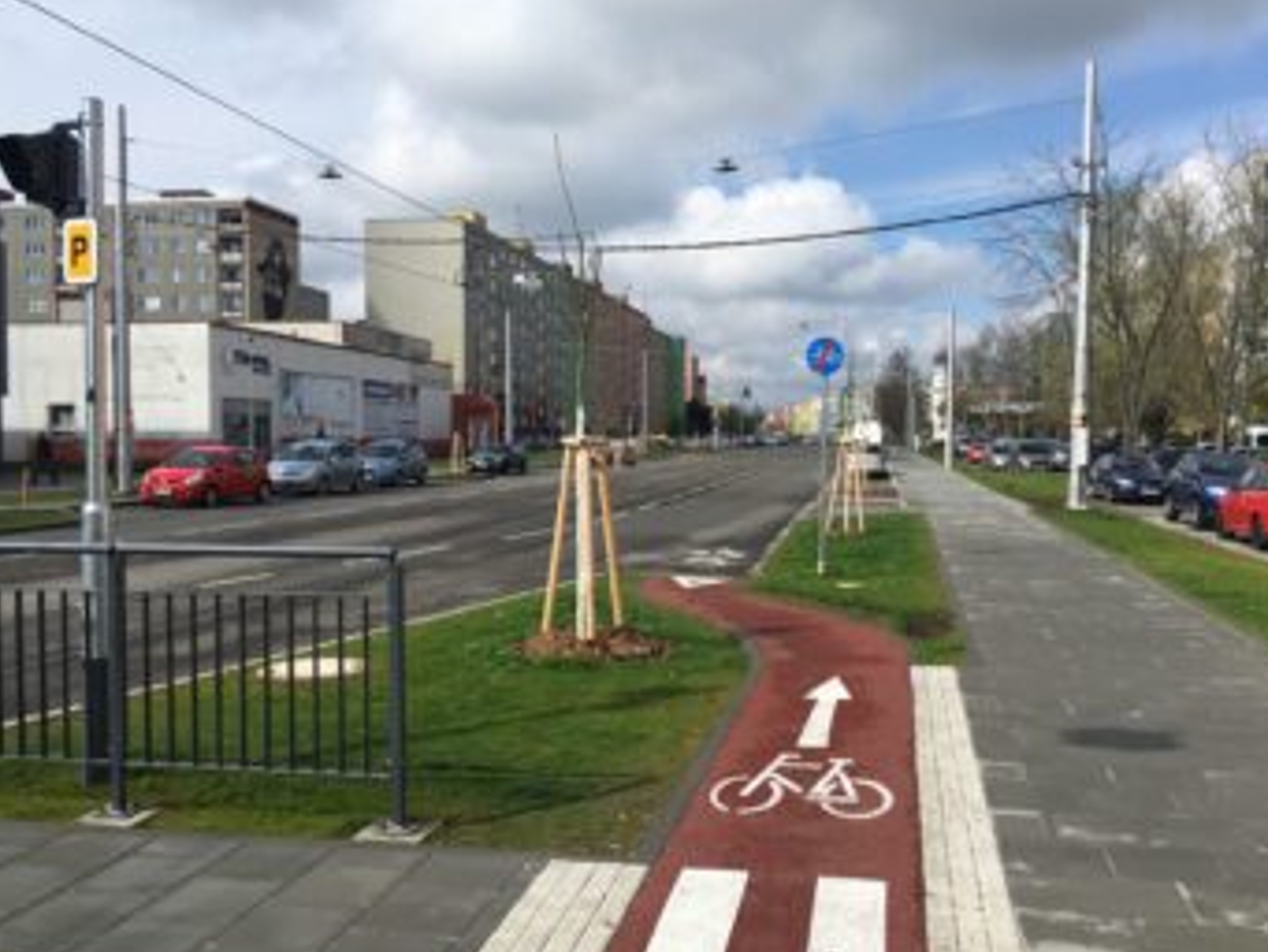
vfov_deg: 41.8
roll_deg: -0.2
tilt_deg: -3.1
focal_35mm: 34
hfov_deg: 53.9
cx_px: 640
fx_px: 1246
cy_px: 483
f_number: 2.2
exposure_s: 1/2262
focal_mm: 4.15
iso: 25
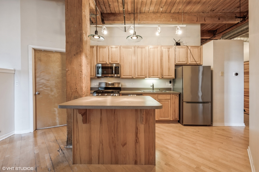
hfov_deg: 104.3
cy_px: 86
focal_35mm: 14
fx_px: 101
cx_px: 130
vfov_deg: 81.1
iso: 100
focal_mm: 14
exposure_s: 1/1.25
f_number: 10
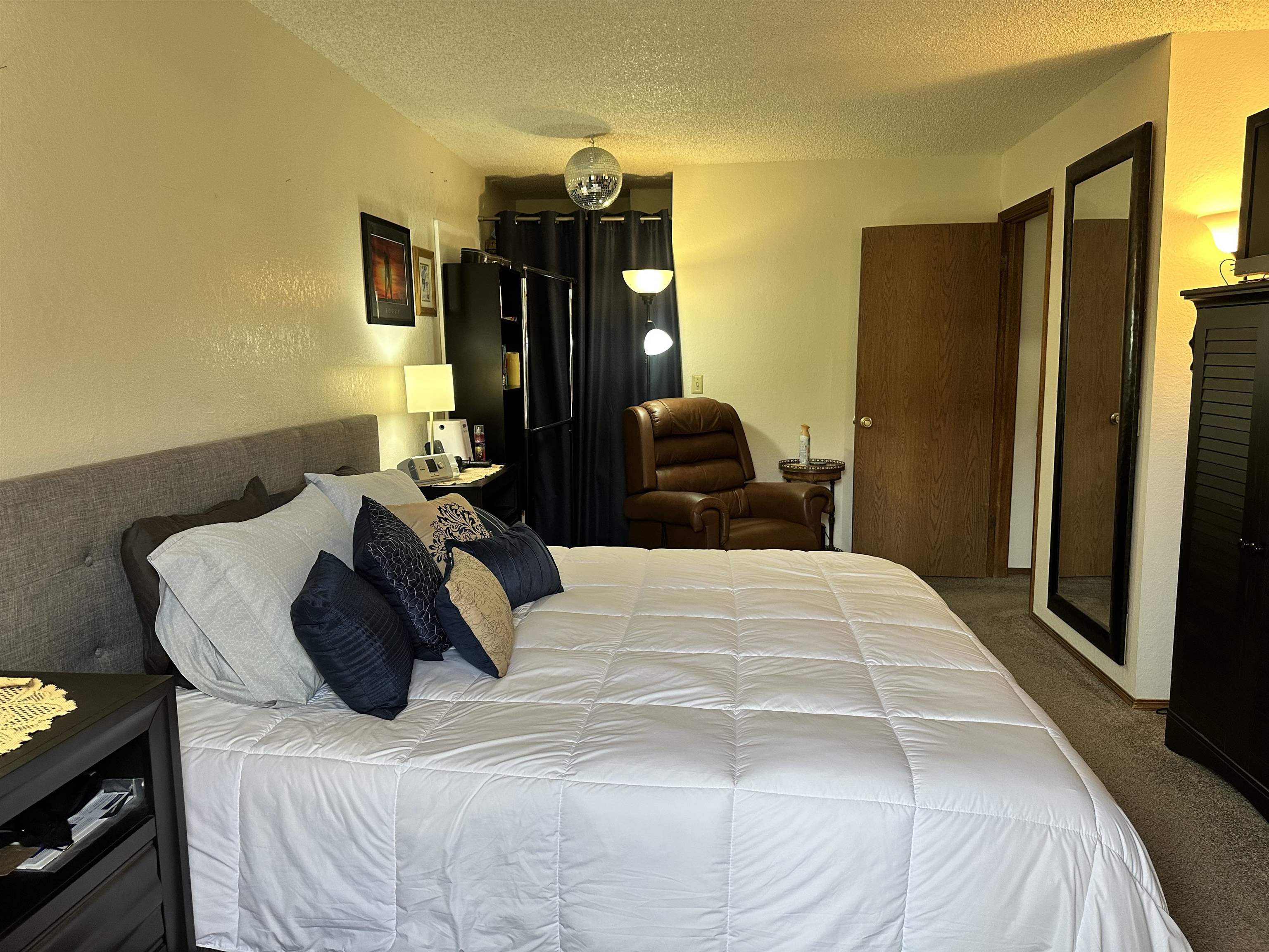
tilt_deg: -7.3
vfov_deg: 56.8
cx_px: 634
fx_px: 880
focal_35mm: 24
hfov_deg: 71.6
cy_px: 476
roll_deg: +0.2
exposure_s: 1/120
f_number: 1.78
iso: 200
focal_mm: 6.86
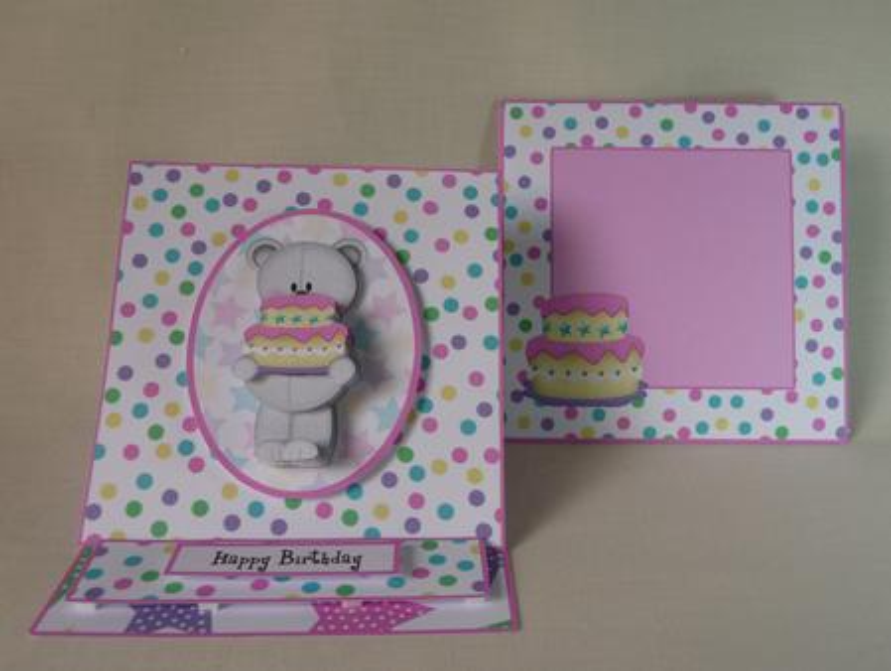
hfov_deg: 56.8
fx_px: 825
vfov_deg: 44.3
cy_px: 336
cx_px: 446
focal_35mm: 32
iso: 100
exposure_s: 1/200
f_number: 3.5
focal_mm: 5.3
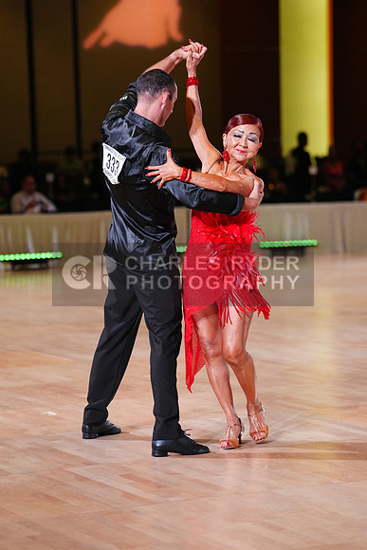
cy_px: 275
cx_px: 184
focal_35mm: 115
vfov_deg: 17.8
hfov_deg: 11.9
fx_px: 1757
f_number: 2.8
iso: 2000
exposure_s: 1/400
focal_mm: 115
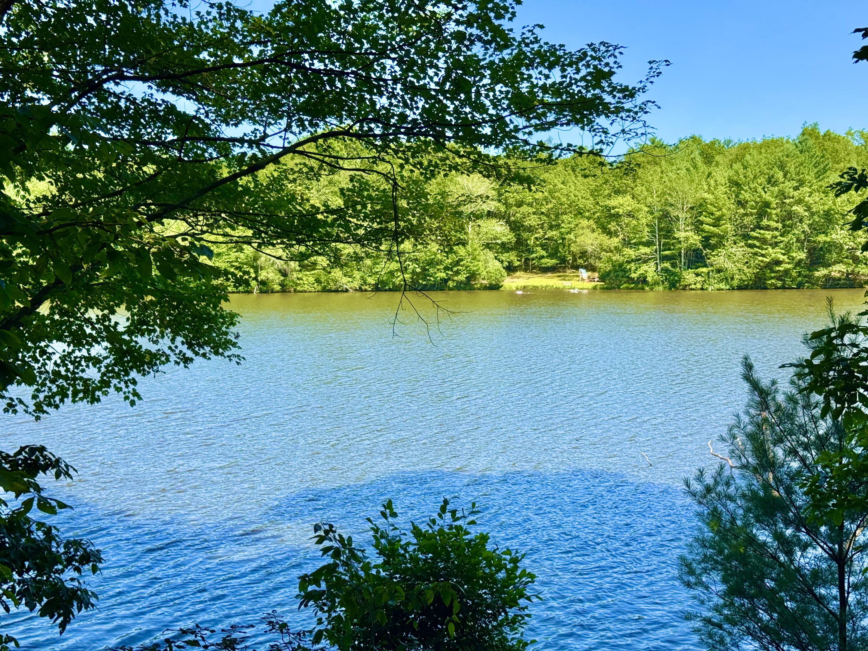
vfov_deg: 30.3
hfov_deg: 39.7
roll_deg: +0.8
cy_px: 326
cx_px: 434
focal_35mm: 48
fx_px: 1204
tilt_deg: -3.8
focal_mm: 6.76
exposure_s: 1/1770
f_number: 1.78
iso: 64
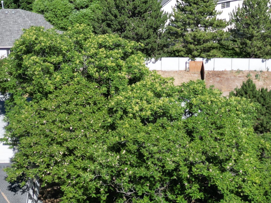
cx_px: 156
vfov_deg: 17.1
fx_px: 650
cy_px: -25
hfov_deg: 23.5
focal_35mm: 83
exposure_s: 1/3200
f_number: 1.7
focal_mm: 6.72
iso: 150
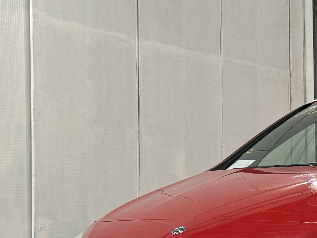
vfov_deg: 13.0
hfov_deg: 16.8
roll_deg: +0.5
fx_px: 1035
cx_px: 358
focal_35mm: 113
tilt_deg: +0.9
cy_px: 194
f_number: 1.78
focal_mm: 6.76
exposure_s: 1/60
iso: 125
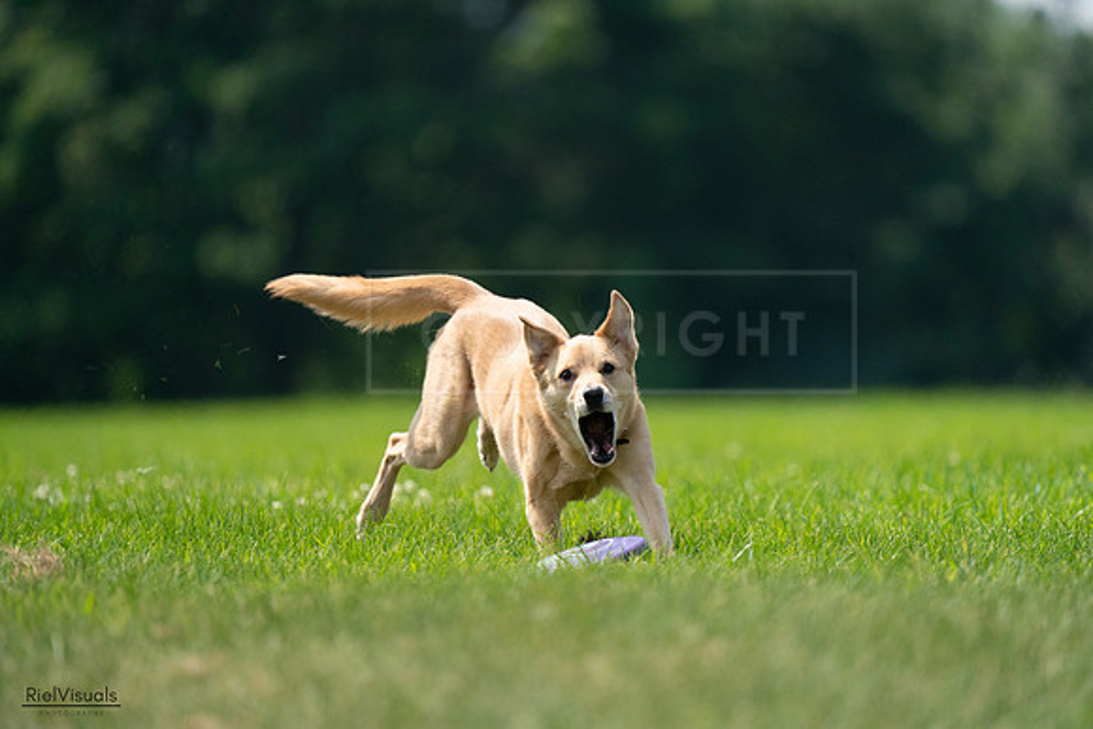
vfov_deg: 2.3
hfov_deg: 3.4
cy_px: 364
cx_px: 546
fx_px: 18220
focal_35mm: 600
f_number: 6.3
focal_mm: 600
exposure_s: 1/4000
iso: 1600
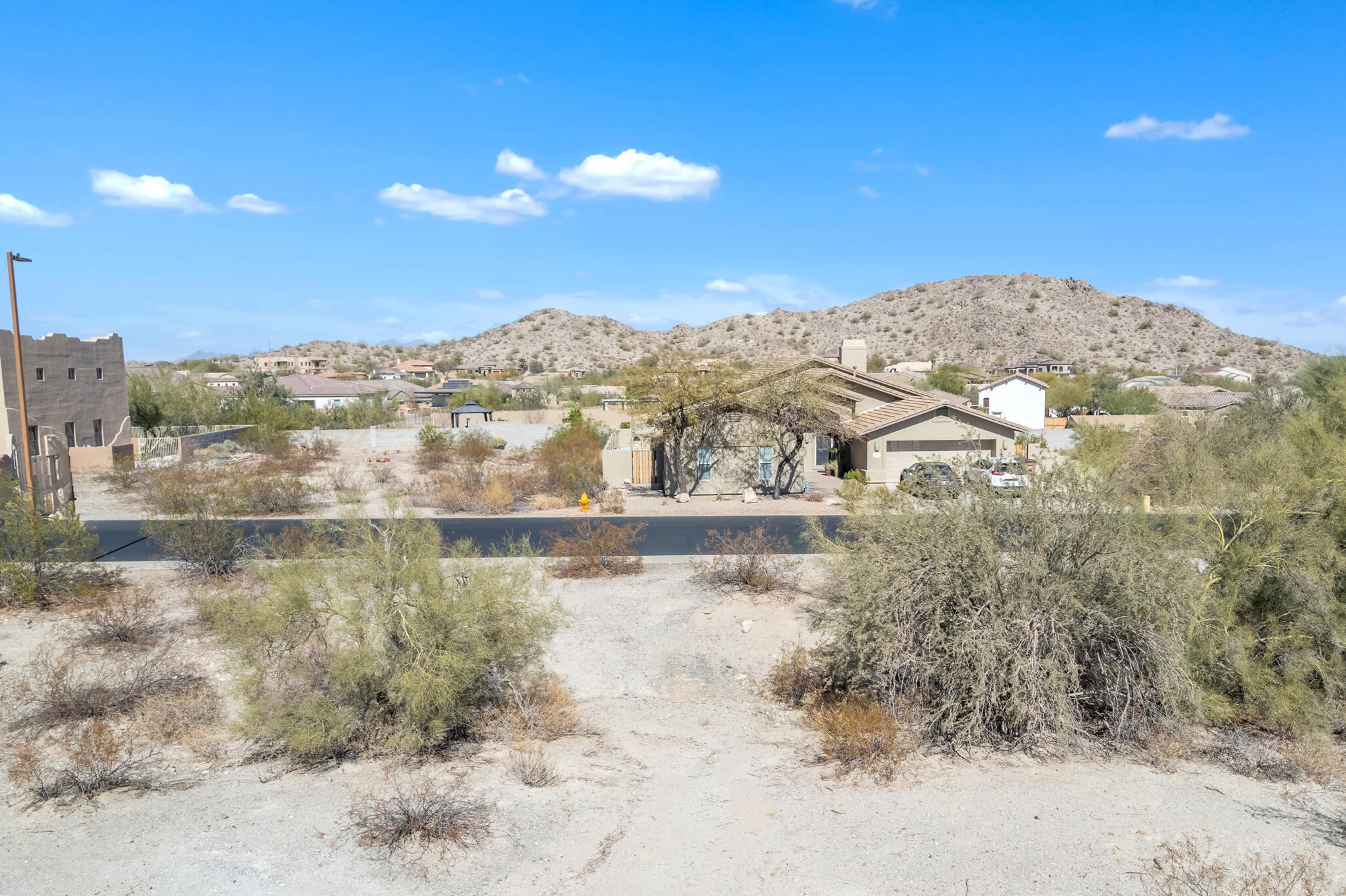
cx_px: 755
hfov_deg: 67.2
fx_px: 1009
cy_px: 509
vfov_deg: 47.8
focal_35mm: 27
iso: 110
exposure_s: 1/2500
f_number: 2.8
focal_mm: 8.38
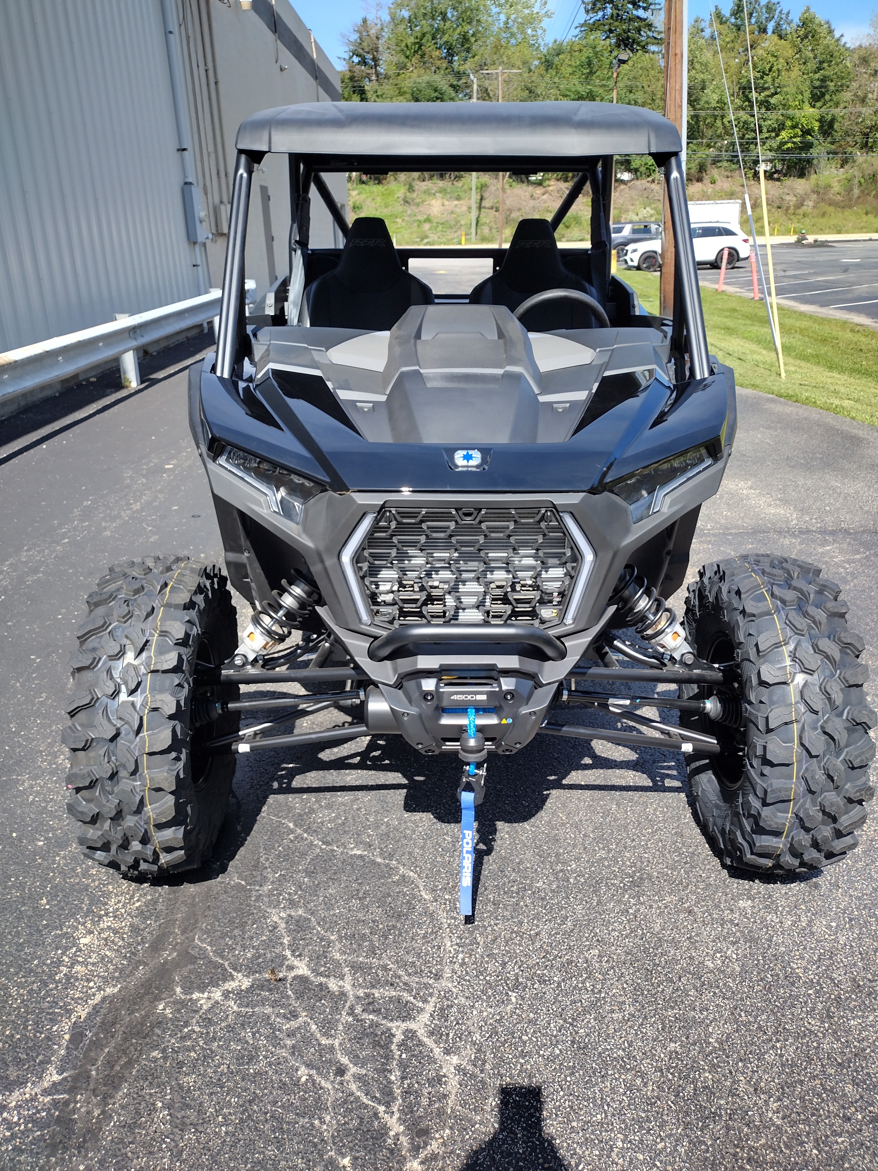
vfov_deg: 65.3
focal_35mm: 27
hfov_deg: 51.4
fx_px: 913
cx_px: 439
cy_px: 586
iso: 100
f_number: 1.7
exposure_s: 1/1190
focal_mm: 4.71
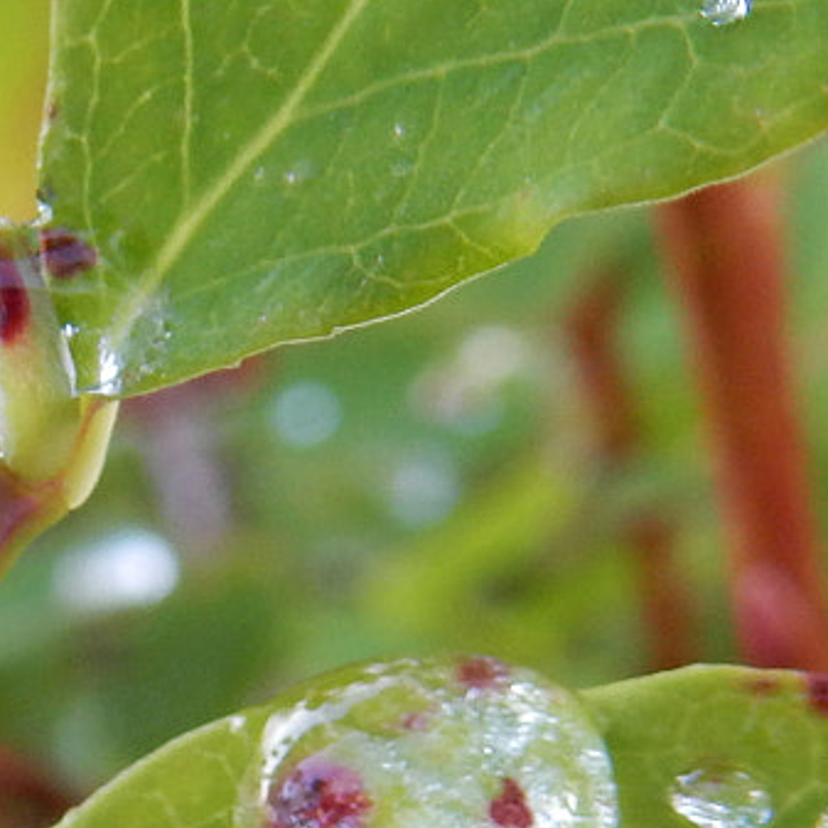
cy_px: 757
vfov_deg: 16.3
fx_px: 2842
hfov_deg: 16.1
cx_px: -88
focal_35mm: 105
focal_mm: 4.5
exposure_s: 1/30
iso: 160
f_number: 3.7
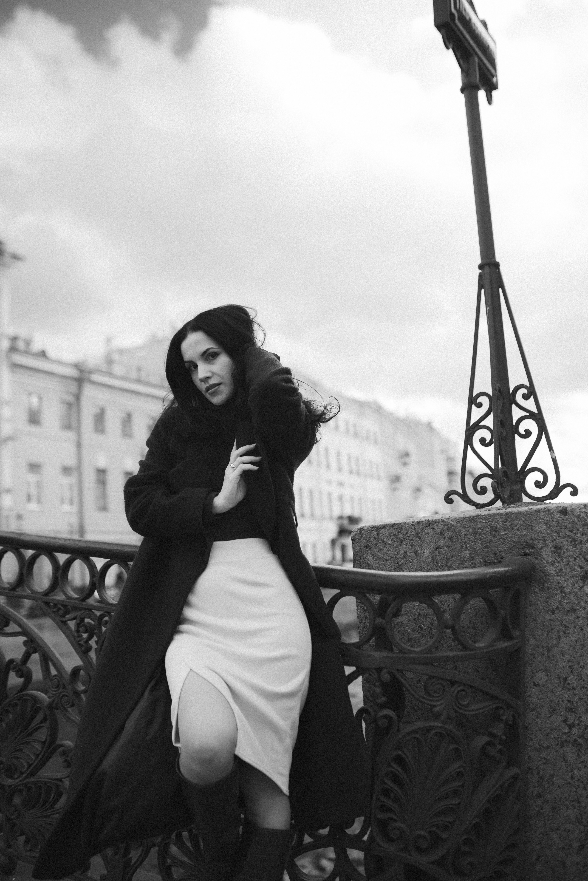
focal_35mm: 35
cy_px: 440
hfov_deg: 37.9
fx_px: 857
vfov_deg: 54.4
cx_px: 294
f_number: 2
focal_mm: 35
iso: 100
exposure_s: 1/800
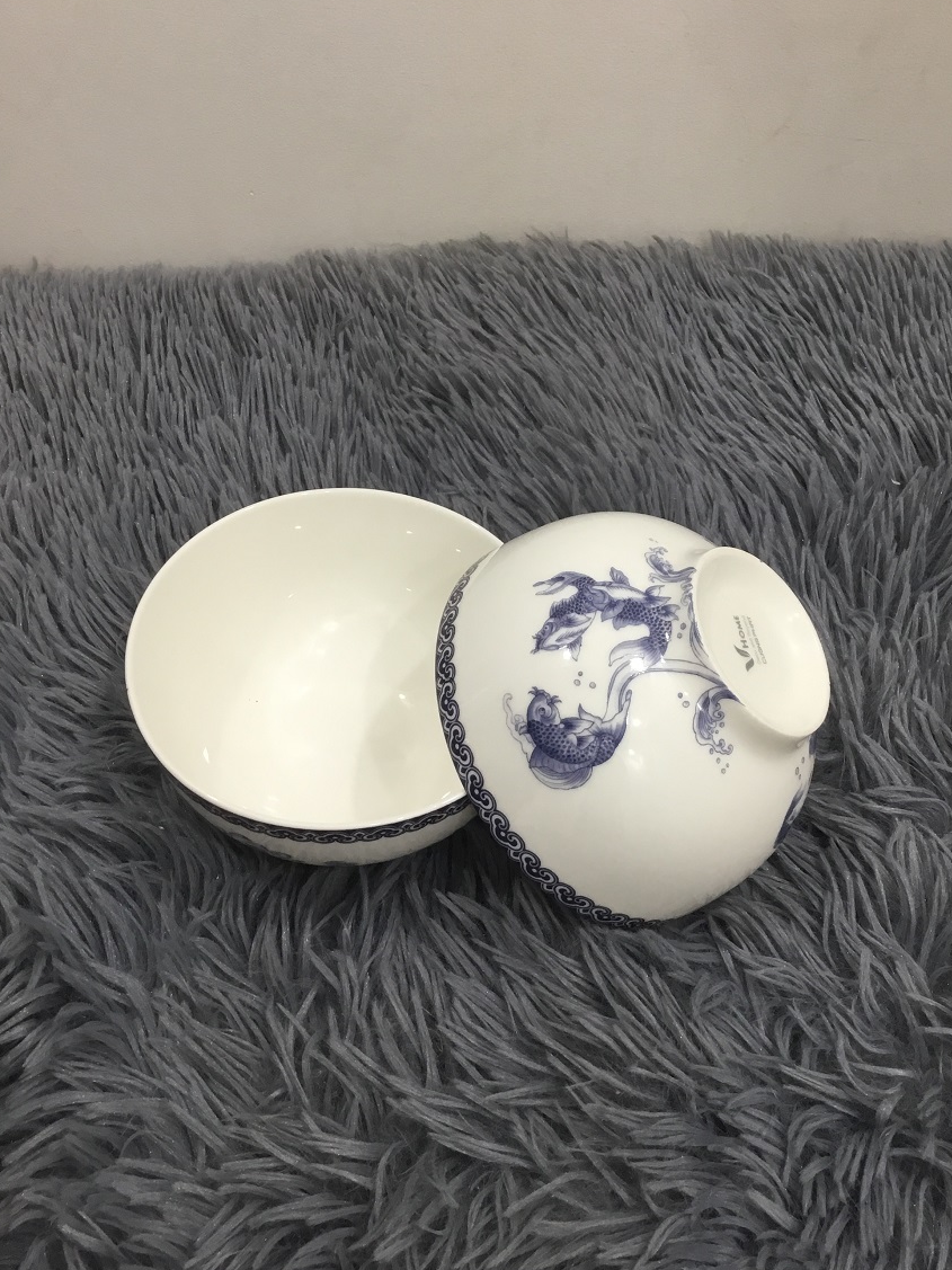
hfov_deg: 42.9
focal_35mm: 33
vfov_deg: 55.3
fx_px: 1210
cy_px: 659
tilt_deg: -52.5
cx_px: 499
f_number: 2.4
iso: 64
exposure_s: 1/33
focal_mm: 3.3
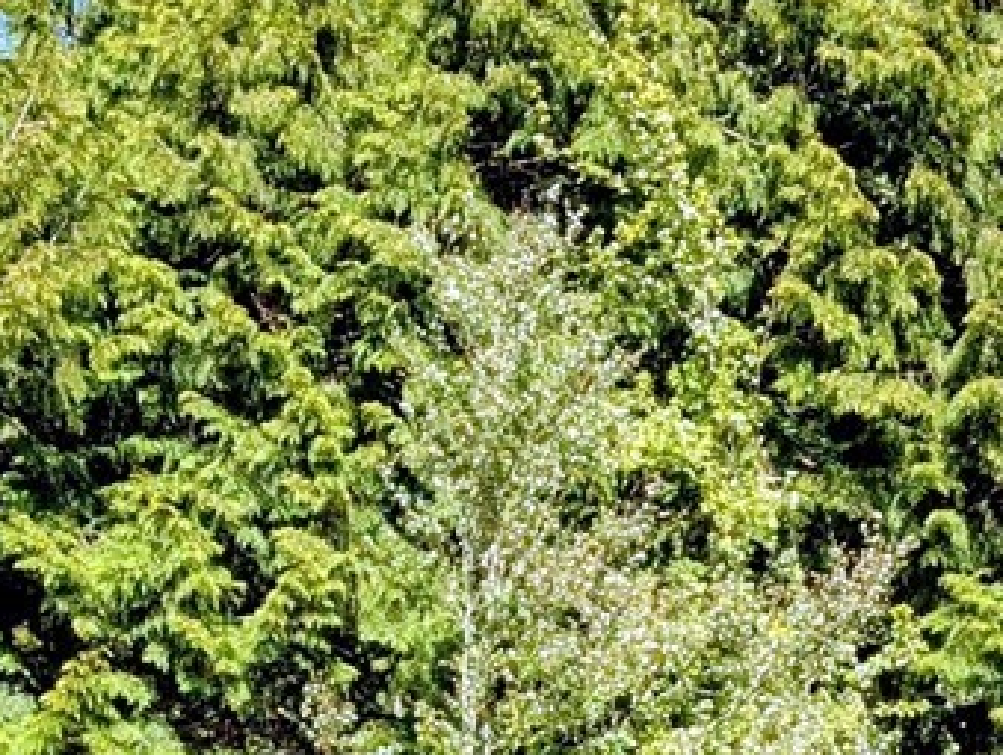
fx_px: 3278
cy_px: 1064
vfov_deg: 12.6
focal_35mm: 113
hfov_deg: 17.4
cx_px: 491
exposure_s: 1/549
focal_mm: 6.9
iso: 21
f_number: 1.68
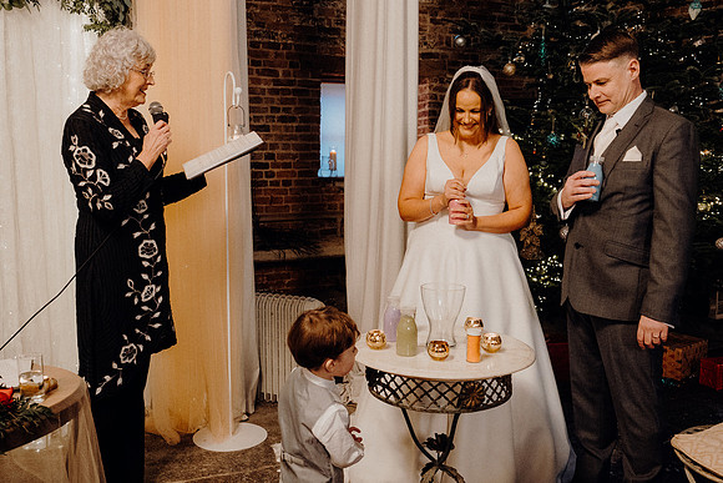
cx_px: 362
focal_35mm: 36
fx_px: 723
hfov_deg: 53.1
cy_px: 242
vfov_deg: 36.9
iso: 4000
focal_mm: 24
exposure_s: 1/160
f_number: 3.5
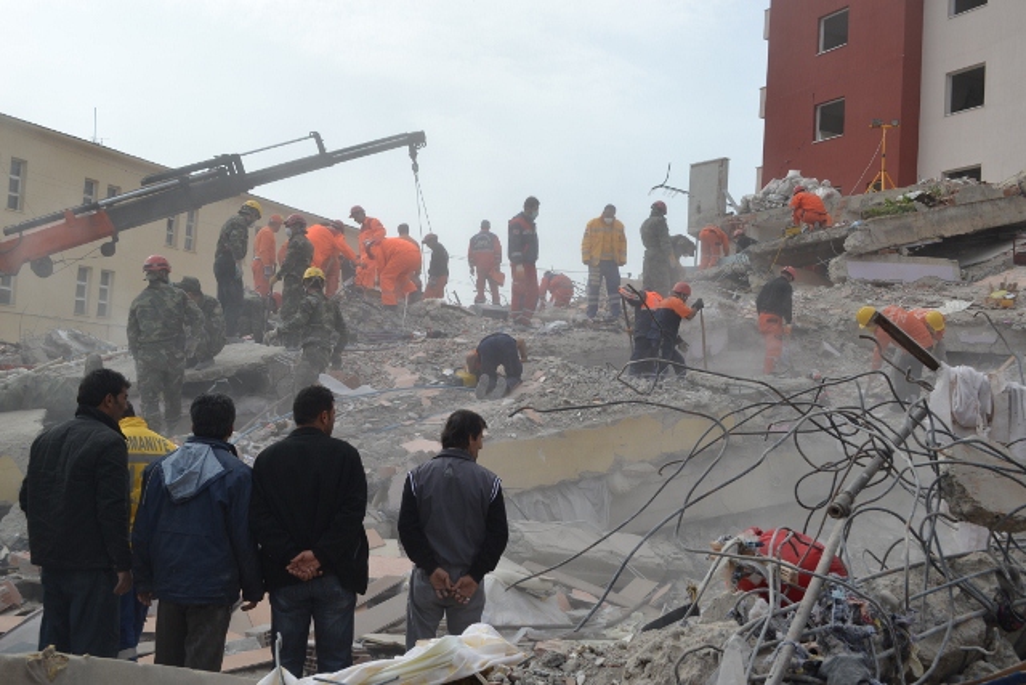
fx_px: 1112
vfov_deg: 34.2
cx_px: 513
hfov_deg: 49.5
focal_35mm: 39
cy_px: 342
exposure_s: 1/200
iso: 100
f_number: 7.1
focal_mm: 26
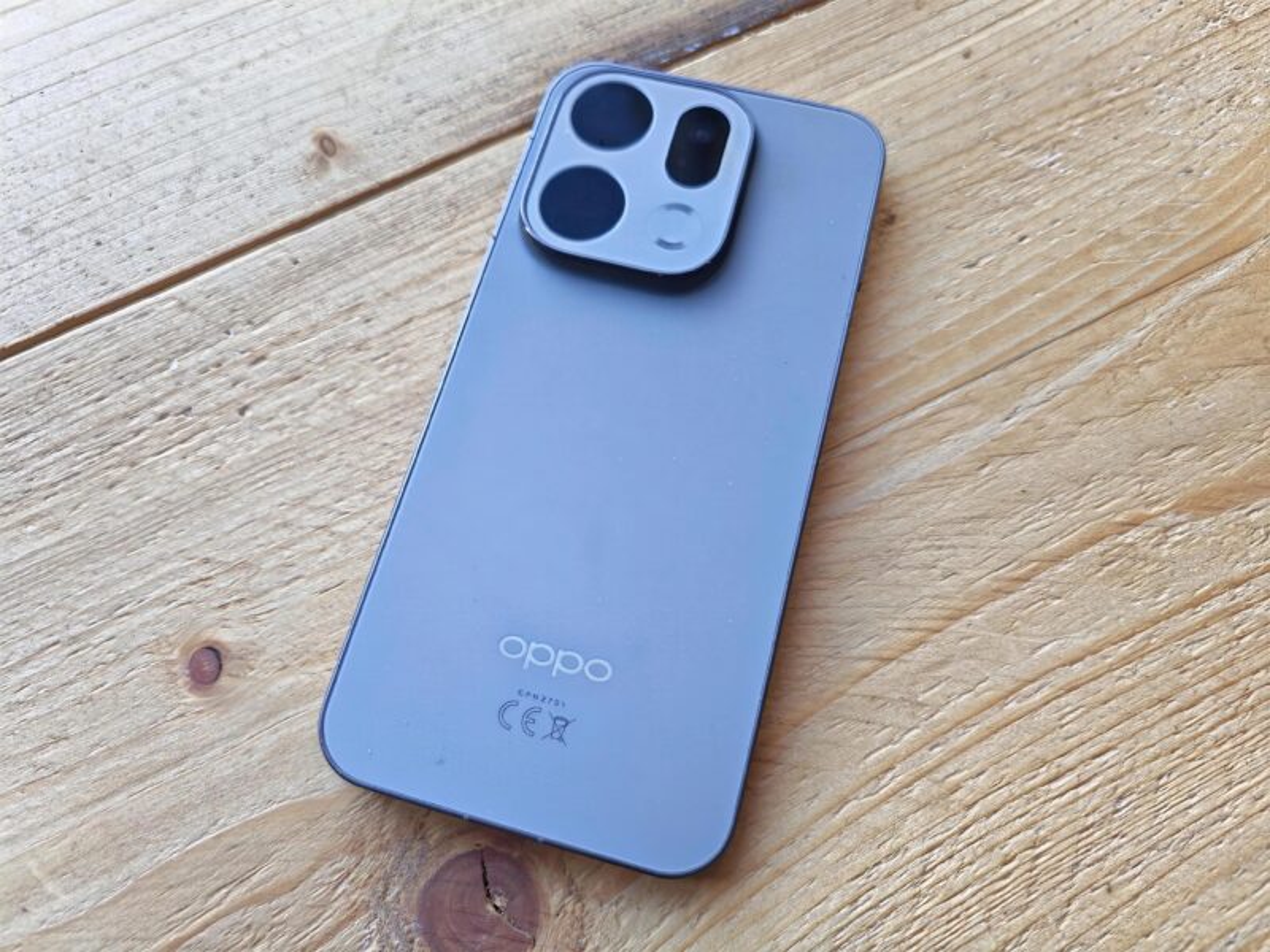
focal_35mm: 23
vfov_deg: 58.9
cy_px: 476
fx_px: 844
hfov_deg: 73.9
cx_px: 635
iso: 80
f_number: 1.6
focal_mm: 5.4
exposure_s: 1/50
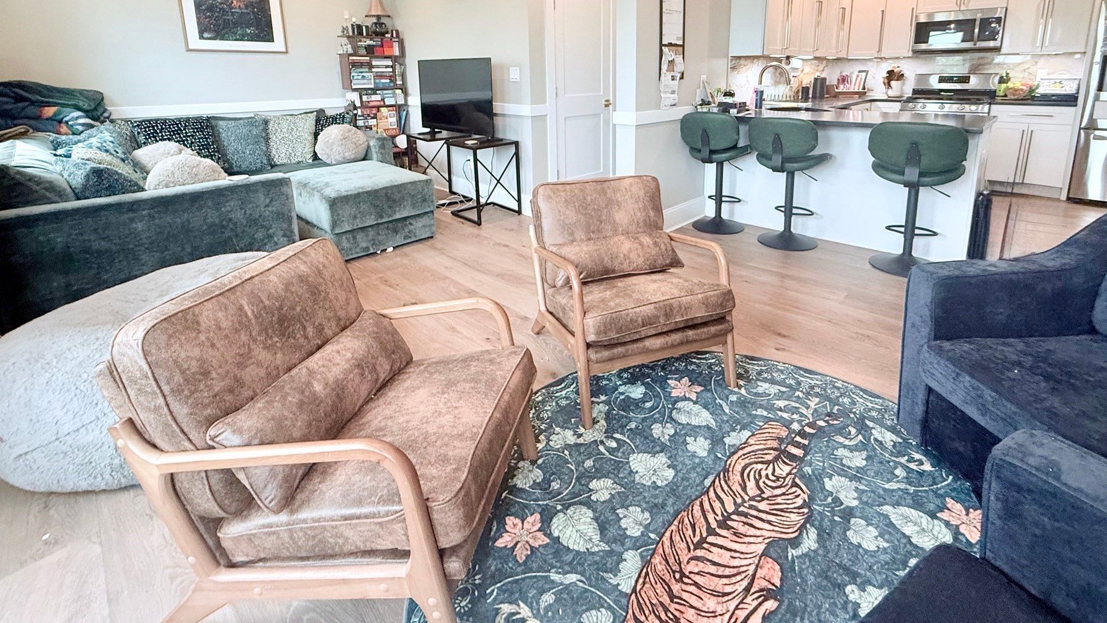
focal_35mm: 17
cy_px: 167
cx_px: 585
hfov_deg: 95.8
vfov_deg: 60.9
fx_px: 499
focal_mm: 2.22
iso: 320
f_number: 2.2
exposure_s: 1/120
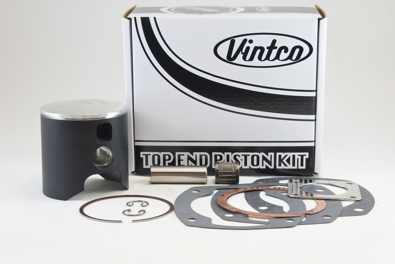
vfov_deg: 20.9
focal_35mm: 65
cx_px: 198
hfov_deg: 31.0
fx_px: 713
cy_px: 132
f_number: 5.3
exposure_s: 1/100
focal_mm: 24.4
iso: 800
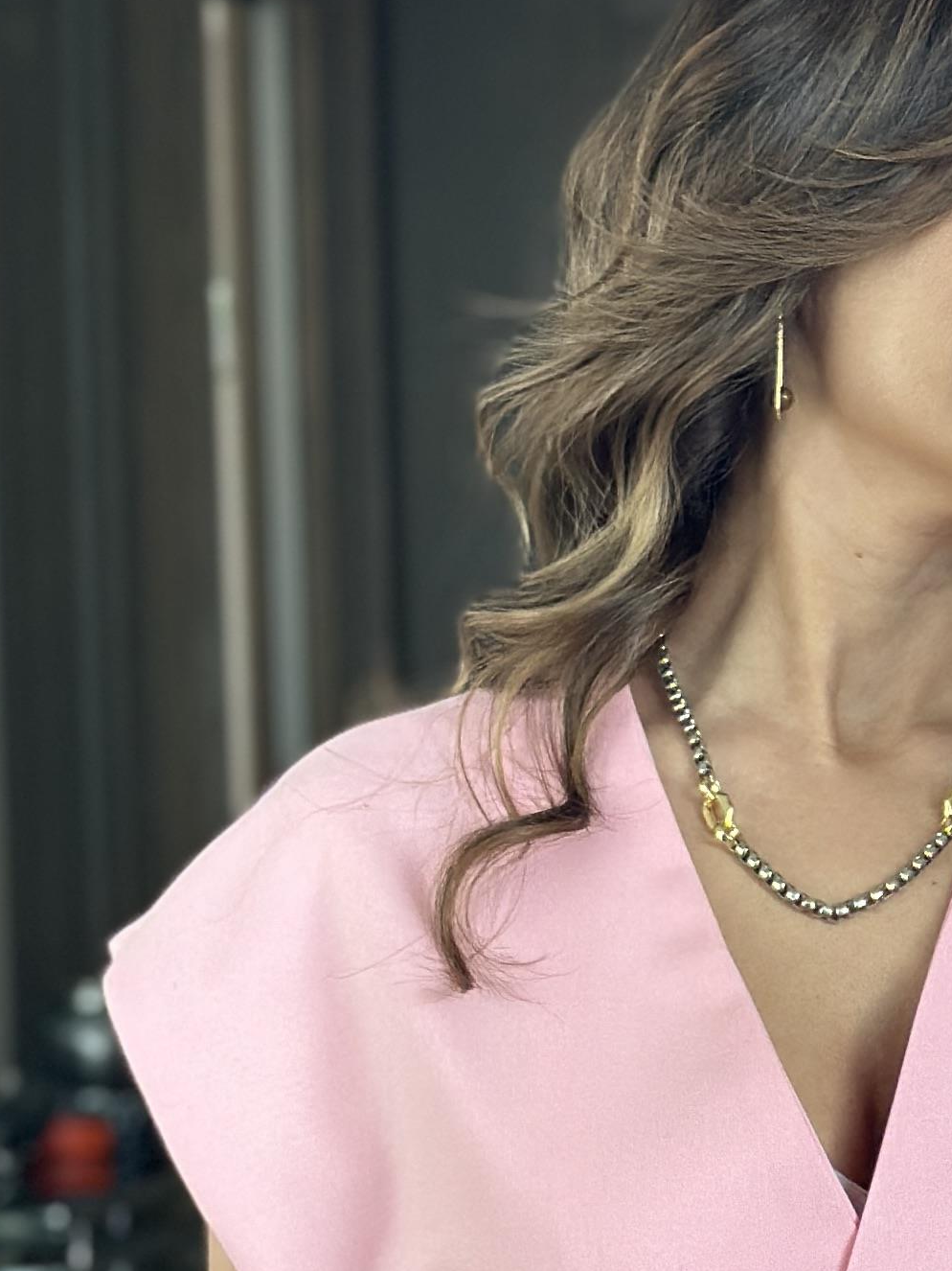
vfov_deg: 13.3
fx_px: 5355
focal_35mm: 146
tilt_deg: -17.2
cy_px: 1358
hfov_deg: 10.1
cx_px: 933
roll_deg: +1.5
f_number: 1.78
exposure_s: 1/130
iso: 125
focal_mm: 6.86
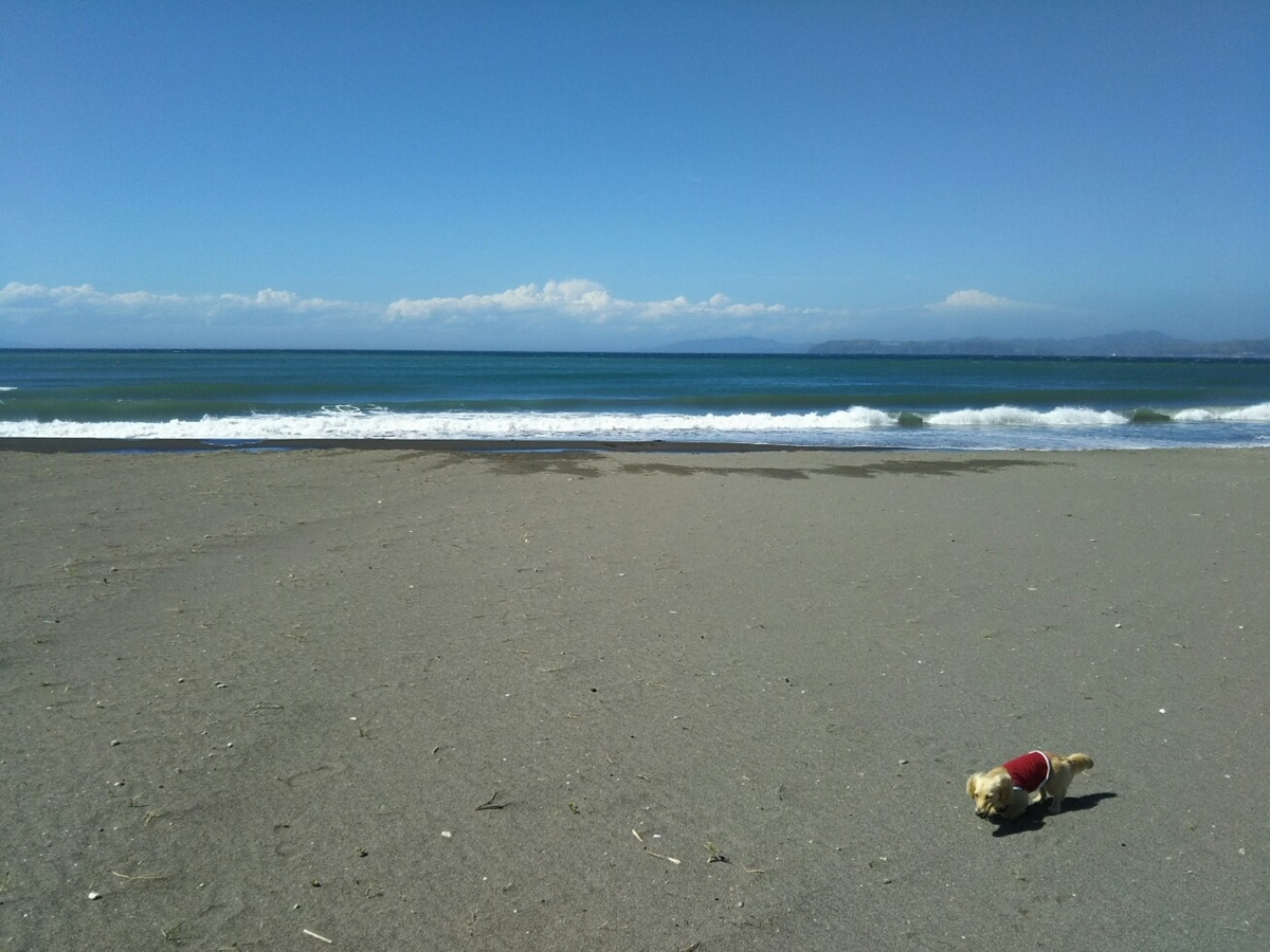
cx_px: 635
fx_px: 1101
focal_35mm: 30
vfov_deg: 46.8
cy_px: 476
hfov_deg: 60.0
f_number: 2.2
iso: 25
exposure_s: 1/1550
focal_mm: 4
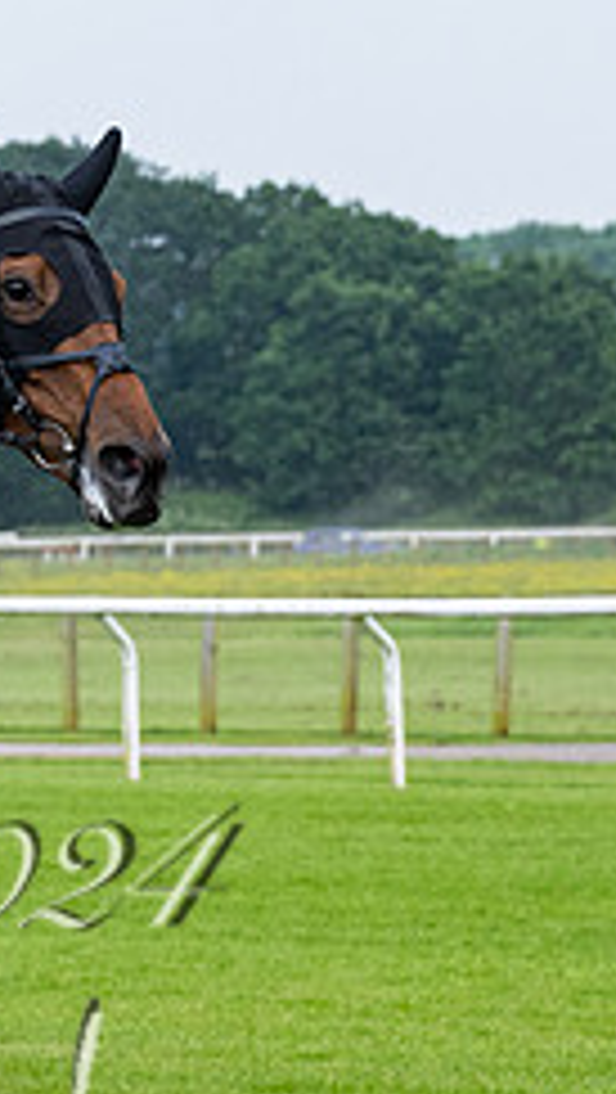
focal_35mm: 280
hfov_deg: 4.3
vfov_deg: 7.7
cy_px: 409
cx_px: -165
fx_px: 8117
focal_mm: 70
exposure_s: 1/2000
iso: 800
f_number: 4
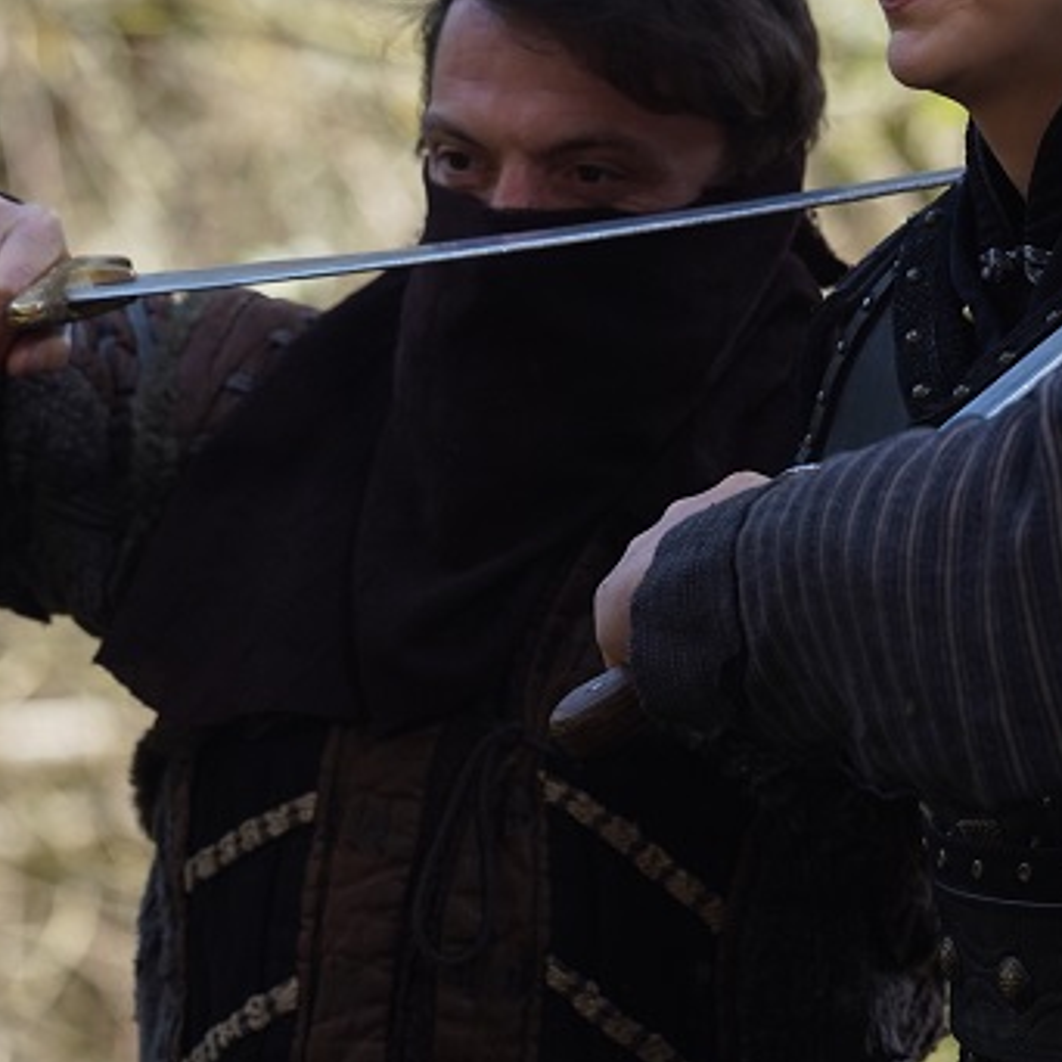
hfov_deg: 4.4
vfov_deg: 4.4
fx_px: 13858
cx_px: 699
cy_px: 279
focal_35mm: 399
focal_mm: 160.5
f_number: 4.5
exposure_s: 1/800
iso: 640
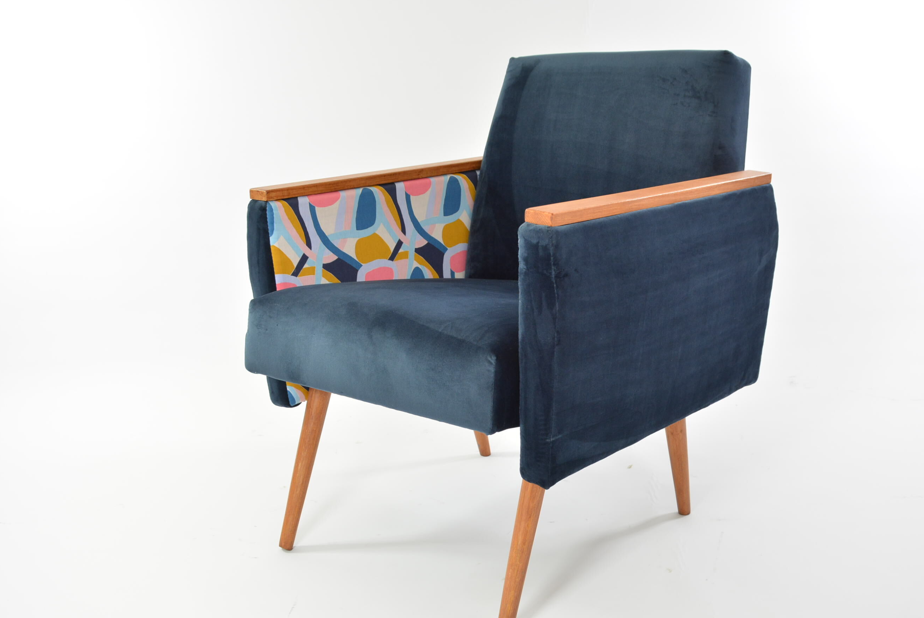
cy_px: 317
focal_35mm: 41
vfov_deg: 32.7
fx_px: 1053
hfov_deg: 47.3
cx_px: 513
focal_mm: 24
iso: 450
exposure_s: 1/60
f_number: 5.6
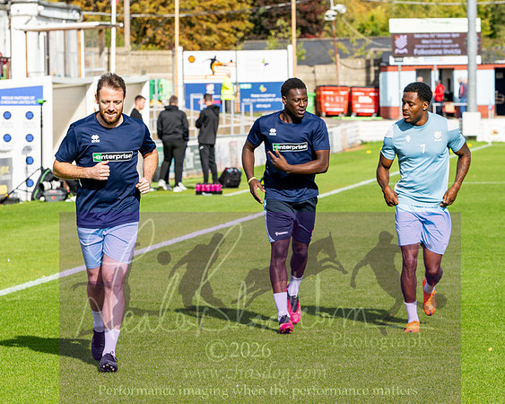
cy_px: 202
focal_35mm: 200
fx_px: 2993
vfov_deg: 7.7
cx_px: 327
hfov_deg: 9.6
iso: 160
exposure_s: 1/1250
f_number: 5
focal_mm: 85
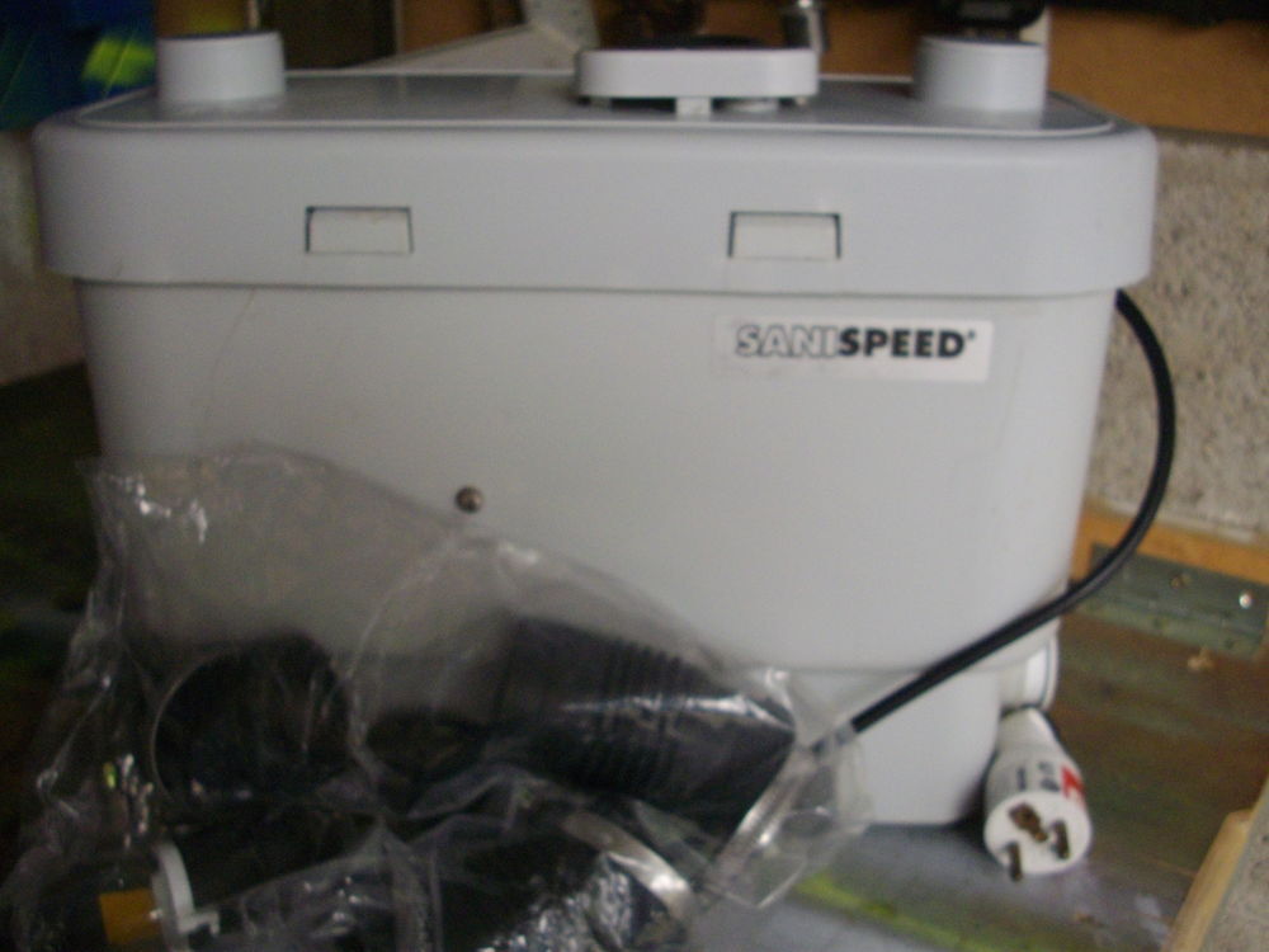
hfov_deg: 50.1
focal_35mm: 37
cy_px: 476
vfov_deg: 38.7
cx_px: 634
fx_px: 1356
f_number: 2.8
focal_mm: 6.2
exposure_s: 1/50
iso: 249
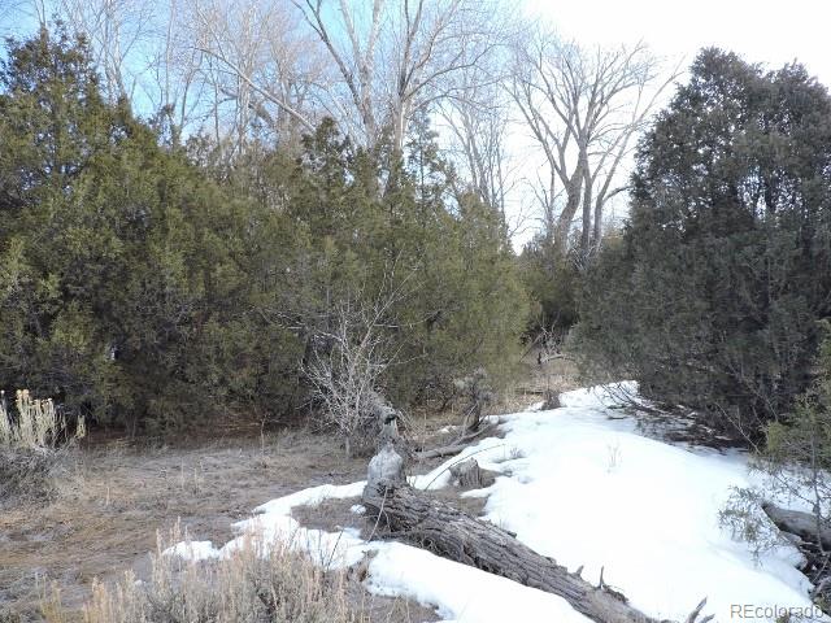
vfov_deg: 56.8
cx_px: 416
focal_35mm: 24
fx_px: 576
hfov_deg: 71.6
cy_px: 312
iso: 100
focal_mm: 4.3
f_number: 3
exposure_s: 1/250
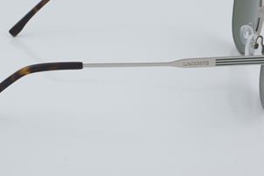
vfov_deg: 15.2
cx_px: 132
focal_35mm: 90
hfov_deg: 22.7
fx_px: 657
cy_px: 62
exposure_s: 1/4
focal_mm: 45
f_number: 32
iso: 100
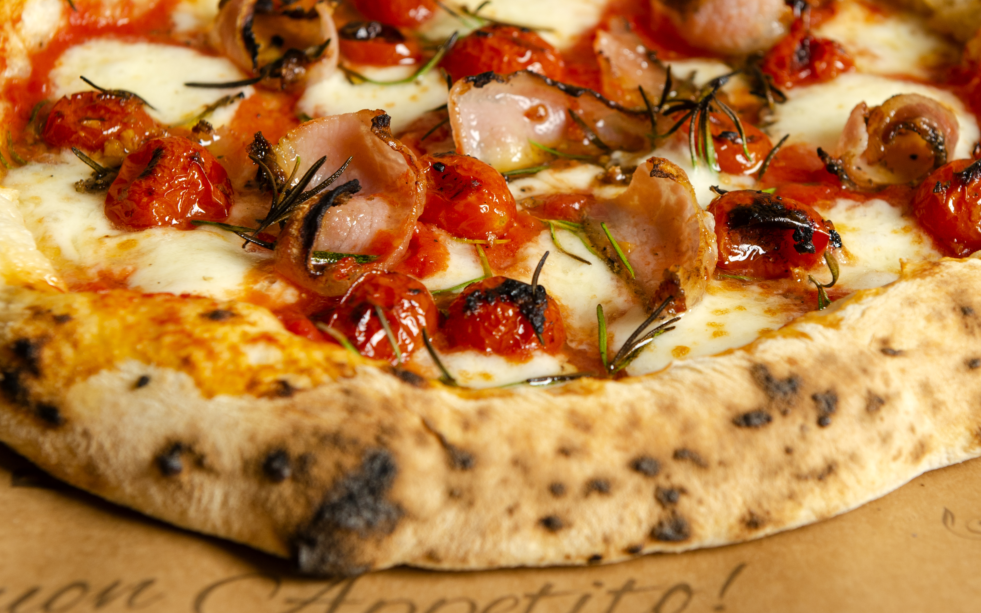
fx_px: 3235
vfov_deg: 10.8
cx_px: 584
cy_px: 214
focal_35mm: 121
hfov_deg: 17.2
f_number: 5.6
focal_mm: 62
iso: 200
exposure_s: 1/250
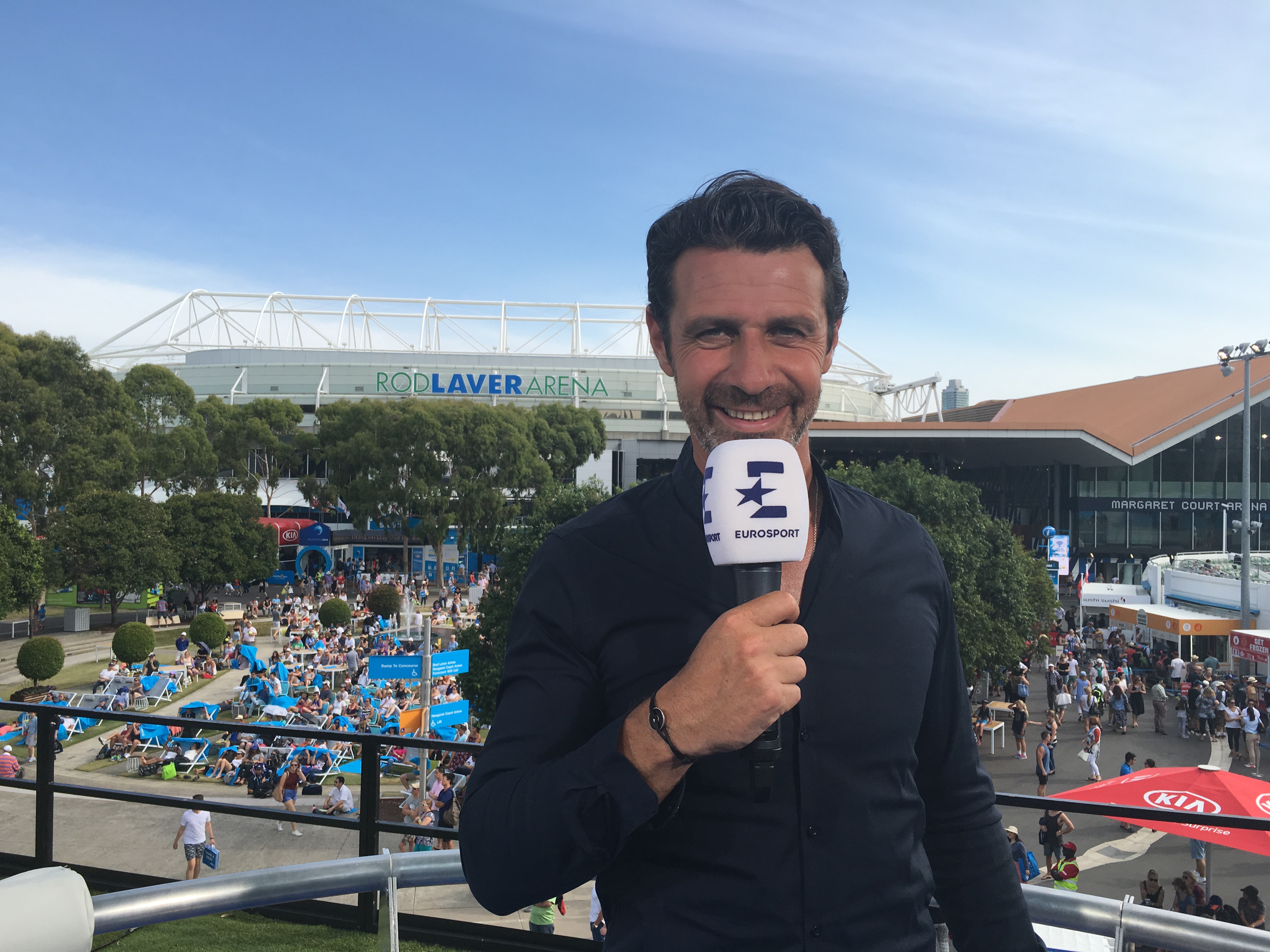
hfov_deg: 61.7
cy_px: 476
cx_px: 635
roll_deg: -0.5
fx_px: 1064
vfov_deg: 48.2
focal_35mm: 29
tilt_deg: -1.3
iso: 25
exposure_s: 1/894
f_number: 2.2
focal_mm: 4.15
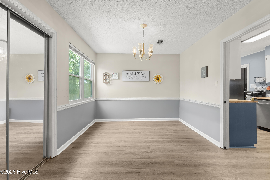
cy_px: 90
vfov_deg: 81.2
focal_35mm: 14
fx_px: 105
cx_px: 135
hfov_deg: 104.3
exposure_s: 1/25
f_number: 9
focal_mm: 14
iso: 400
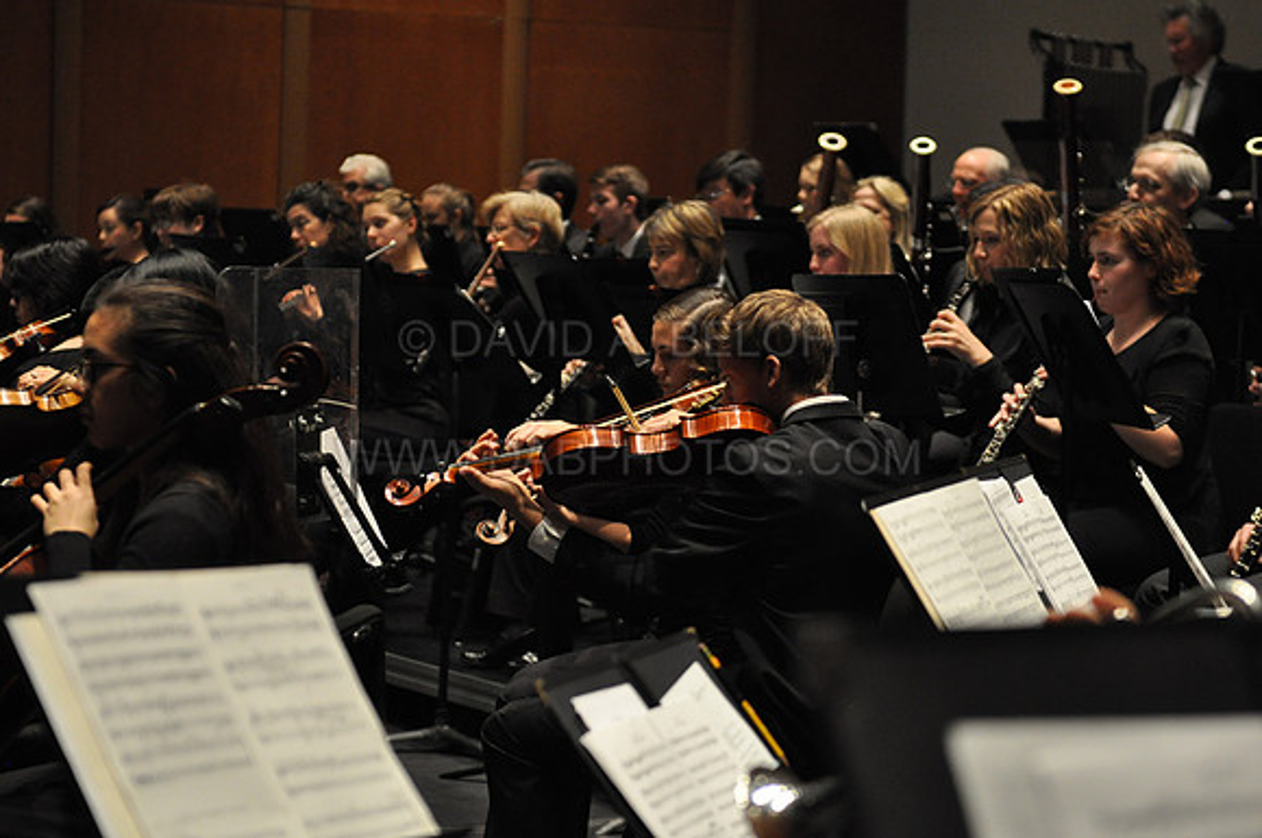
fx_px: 3676
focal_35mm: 105
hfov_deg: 19.5
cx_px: 631
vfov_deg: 13.0
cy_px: 419
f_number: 2.8
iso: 1600
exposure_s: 1/250
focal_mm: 70
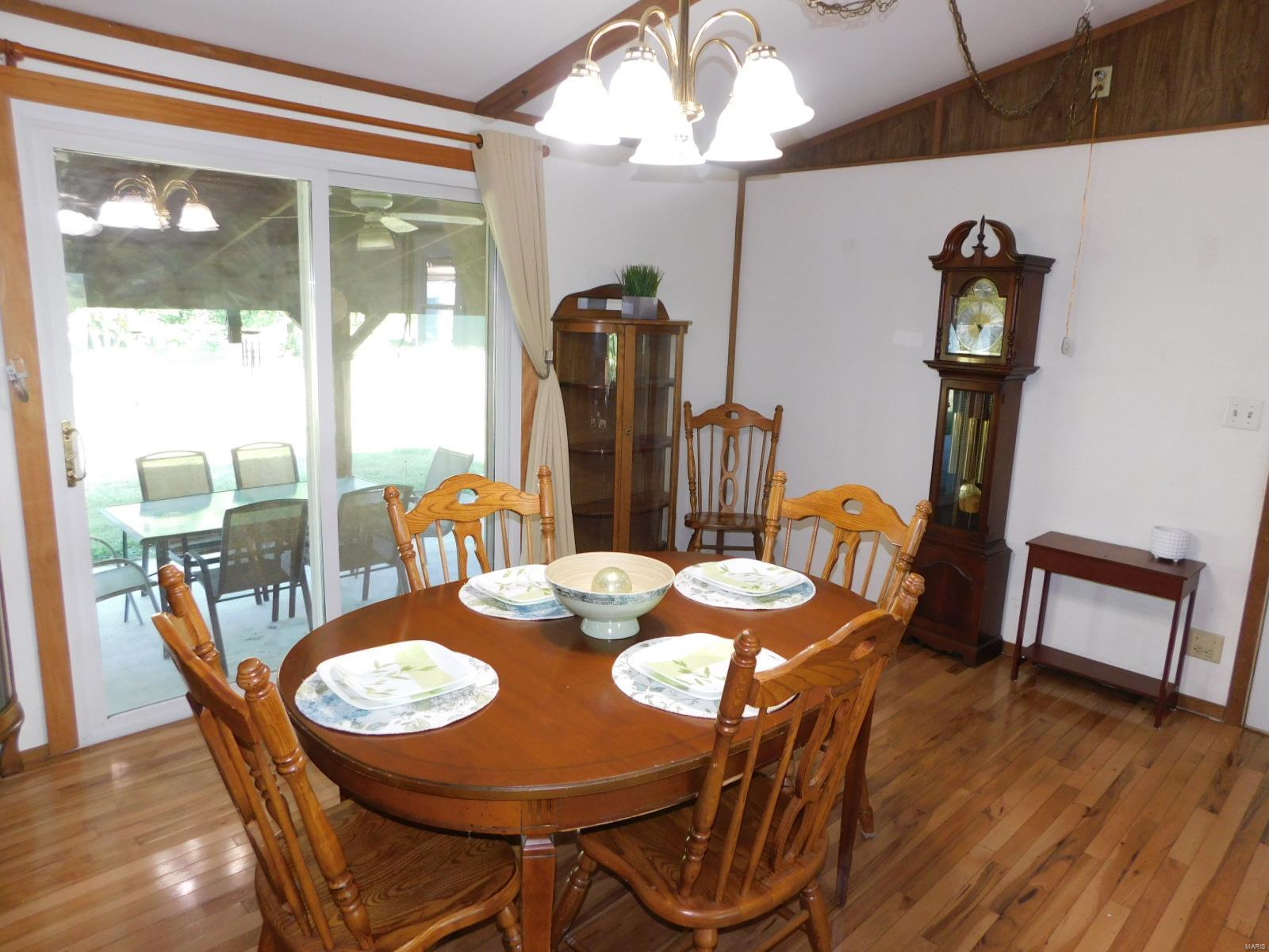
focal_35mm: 23
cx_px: 634
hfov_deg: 73.9
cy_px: 476
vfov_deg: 58.9
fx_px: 843
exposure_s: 1/30
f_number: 3
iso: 200
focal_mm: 4
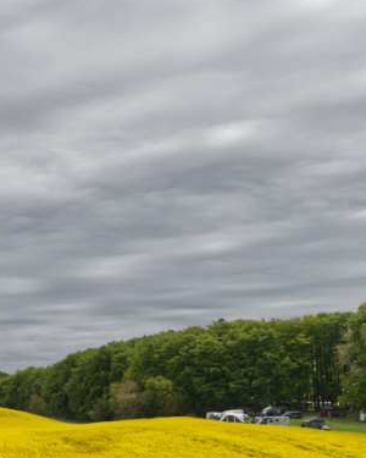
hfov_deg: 22.4
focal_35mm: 60
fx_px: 812
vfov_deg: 31.2
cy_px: 302
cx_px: -124
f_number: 8
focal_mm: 24
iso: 100
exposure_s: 1/500
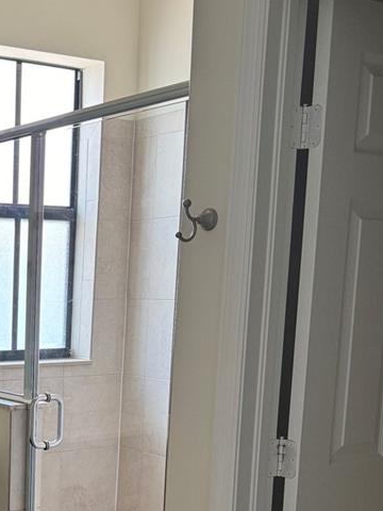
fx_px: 885
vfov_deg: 31.1
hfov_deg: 22.8
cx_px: -53
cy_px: 435
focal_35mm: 60
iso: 160
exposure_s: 1/121
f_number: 1.78
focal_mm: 6.76
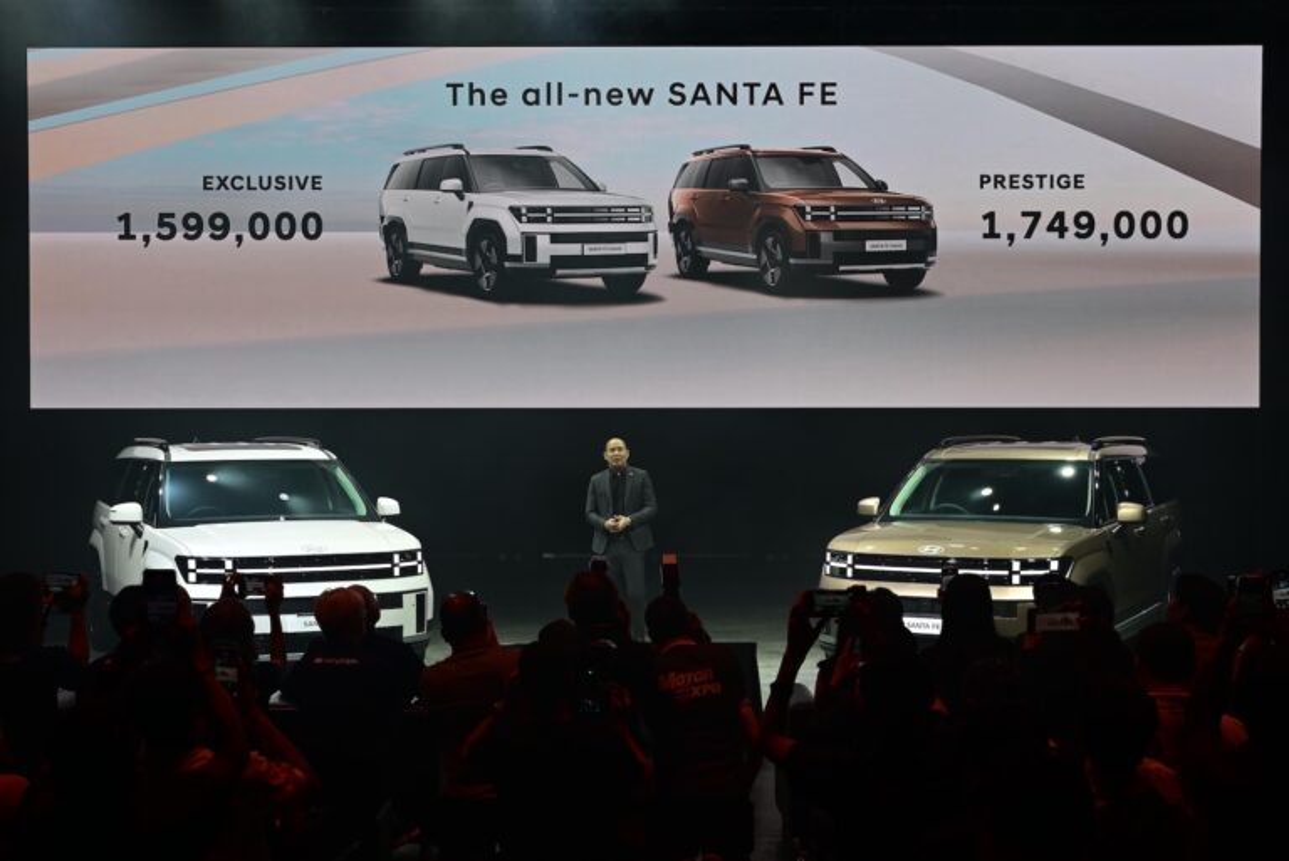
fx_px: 1791
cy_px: 430
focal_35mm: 50
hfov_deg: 39.6
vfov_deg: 27.0
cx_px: 644
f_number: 8
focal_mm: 50
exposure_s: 1/80
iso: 400
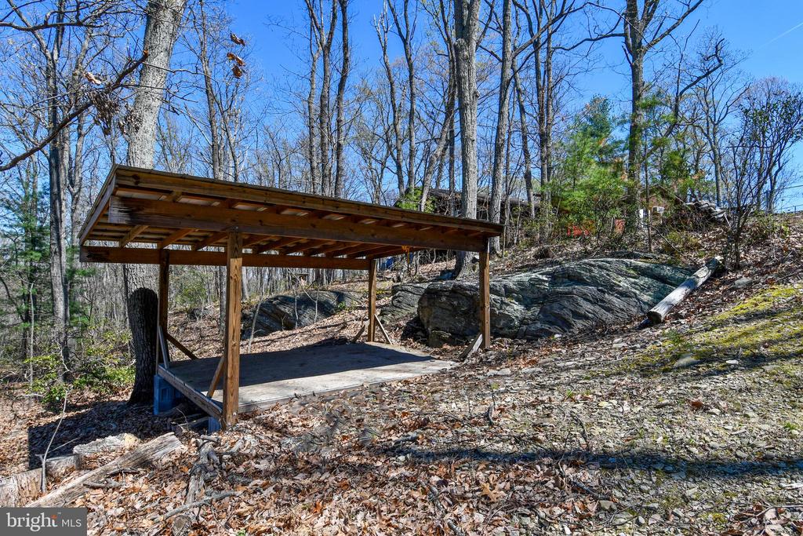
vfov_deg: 64.6
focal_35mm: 19
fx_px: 424
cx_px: 402
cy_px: 268
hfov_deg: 86.9
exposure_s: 1/250
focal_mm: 13
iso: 125
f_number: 8
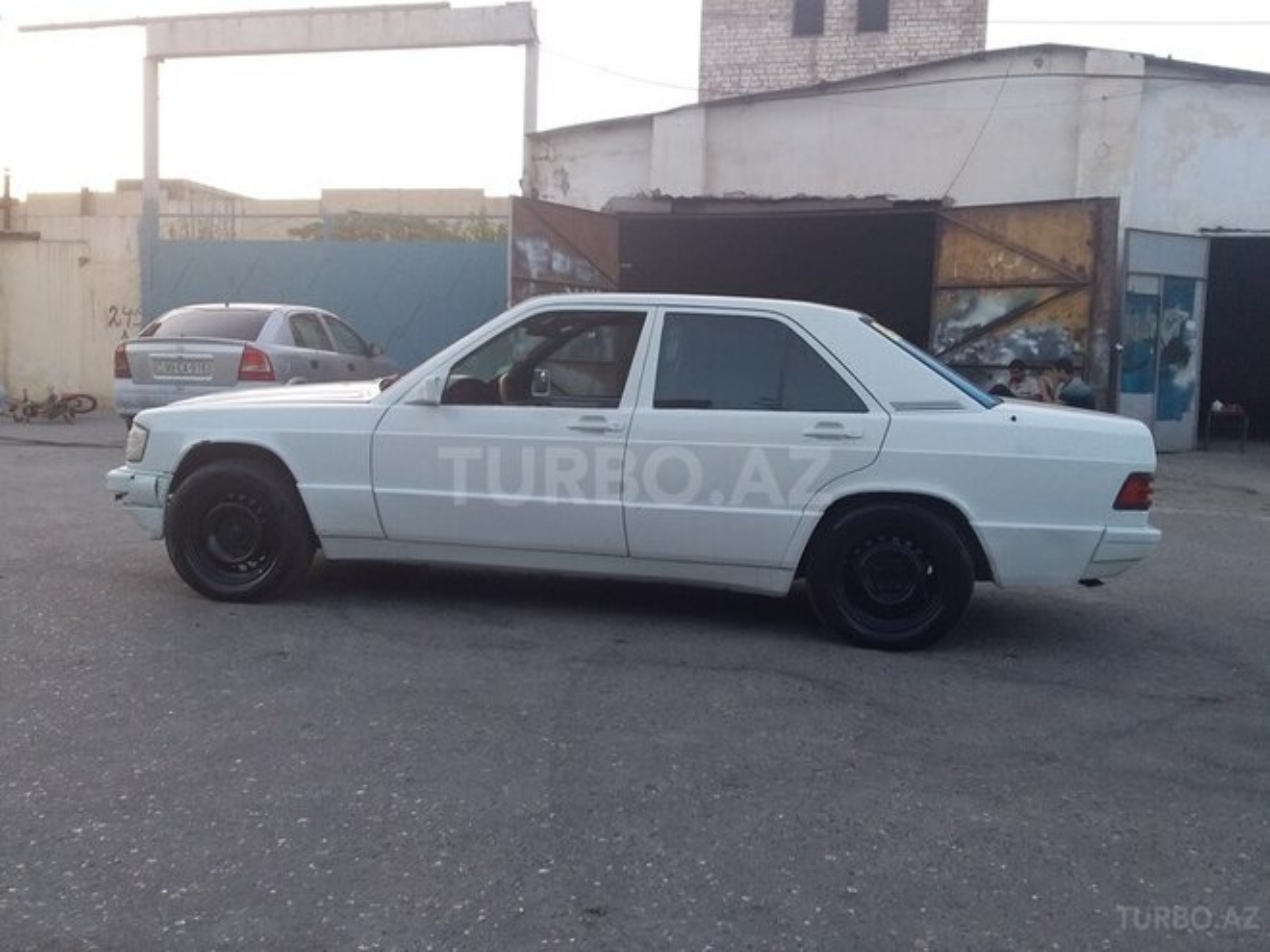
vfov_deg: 45.4
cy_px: 476
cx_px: 635
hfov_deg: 58.4
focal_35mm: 31
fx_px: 1137
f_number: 2.2
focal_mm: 3.3
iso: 40
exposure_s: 1/120
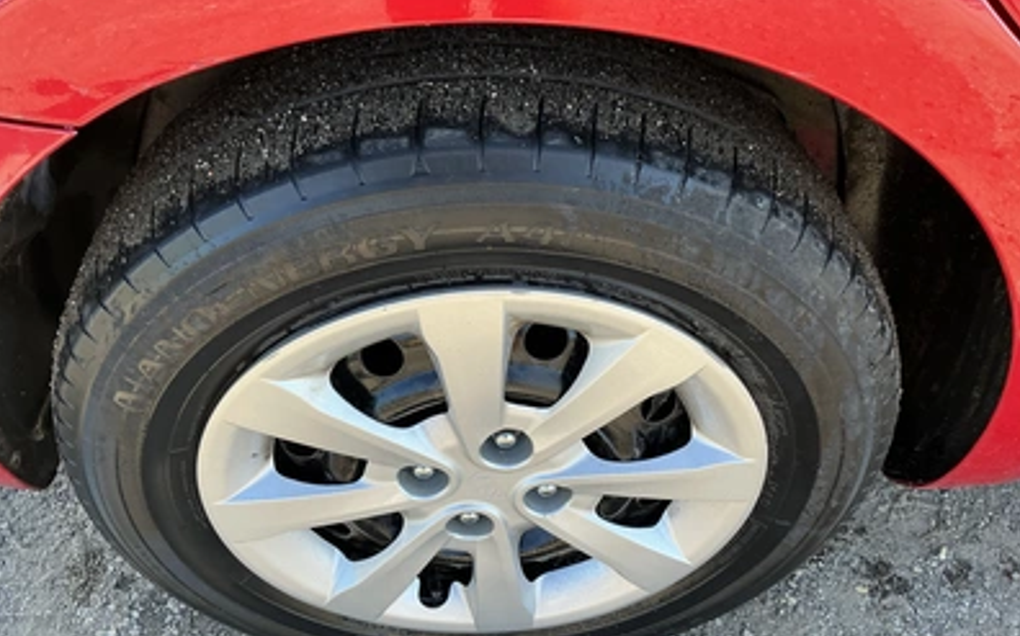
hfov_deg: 62.9
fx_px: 833
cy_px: 371
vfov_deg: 41.6
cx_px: 507
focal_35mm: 30
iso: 25
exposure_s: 1/172
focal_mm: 3
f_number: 1.8
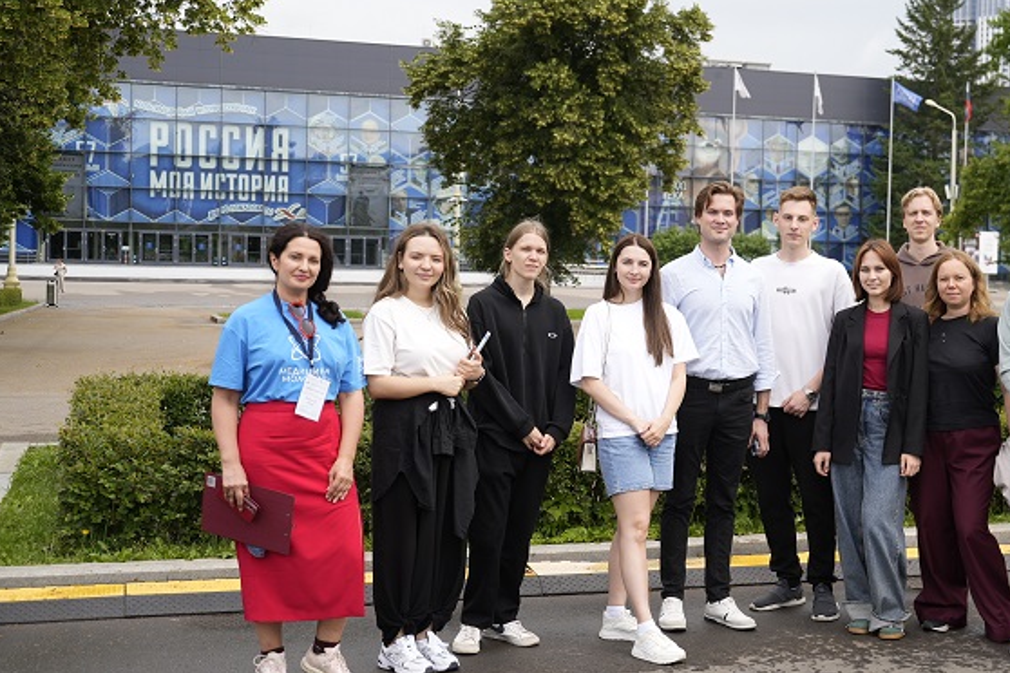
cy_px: 318
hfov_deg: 36.9
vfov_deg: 25.5
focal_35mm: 53
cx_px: 719
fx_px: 1487
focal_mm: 37
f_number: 4
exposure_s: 1/400
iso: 100
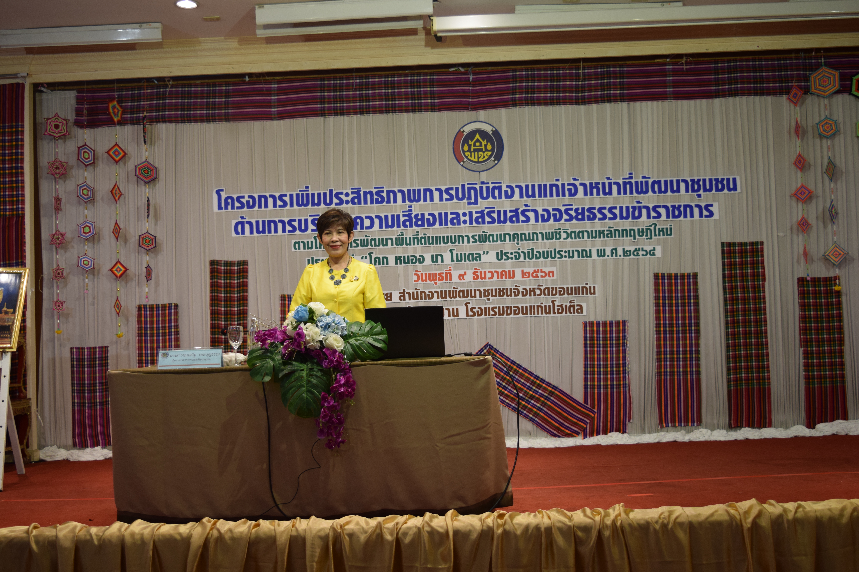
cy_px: 286
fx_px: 1002
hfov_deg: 46.4
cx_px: 430
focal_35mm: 42
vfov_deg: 31.9
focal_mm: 28
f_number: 4.2
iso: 640
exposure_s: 1/60
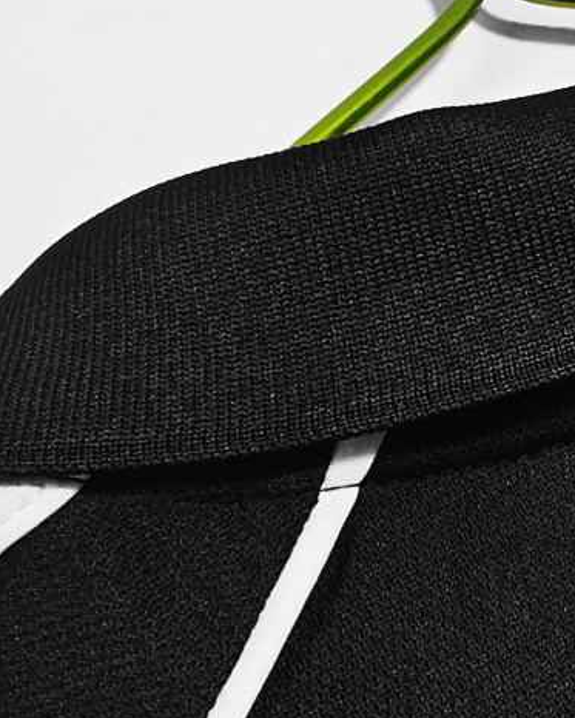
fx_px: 1106
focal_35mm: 52
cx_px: 496
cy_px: 239
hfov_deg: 28.2
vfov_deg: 35.6
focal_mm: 2.59
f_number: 2.2
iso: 366
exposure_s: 1/100
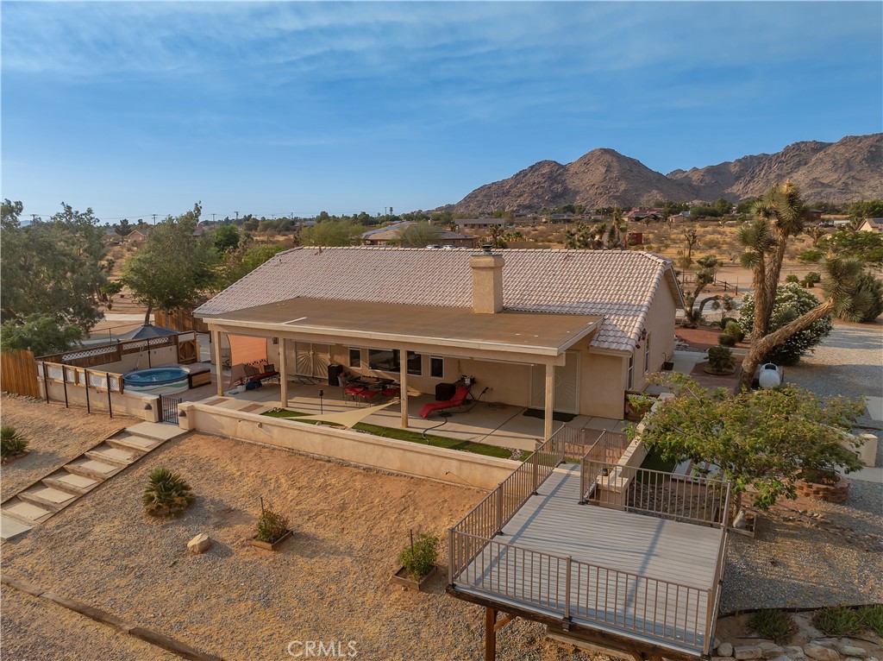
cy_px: 330
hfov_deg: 71.6
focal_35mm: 24
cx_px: 442
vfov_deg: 56.7
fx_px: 612
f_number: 2.8
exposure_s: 1/1600
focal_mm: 12.29
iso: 120
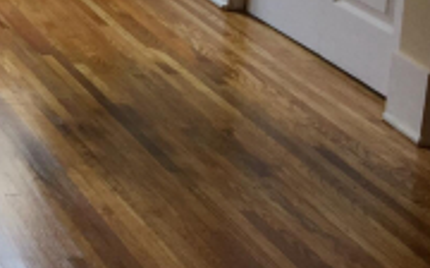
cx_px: -271
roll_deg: -1.6
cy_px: -141
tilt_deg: -11.5
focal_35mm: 114
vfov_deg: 11.0
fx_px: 1334
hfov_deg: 16.2
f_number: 2.2
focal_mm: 4.15
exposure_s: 1/120
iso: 40
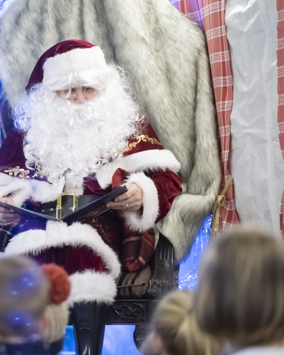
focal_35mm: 144
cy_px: 197
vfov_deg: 13.4
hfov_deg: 10.6
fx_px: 1513
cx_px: -6
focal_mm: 85
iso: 8000
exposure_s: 1/80
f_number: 1.8
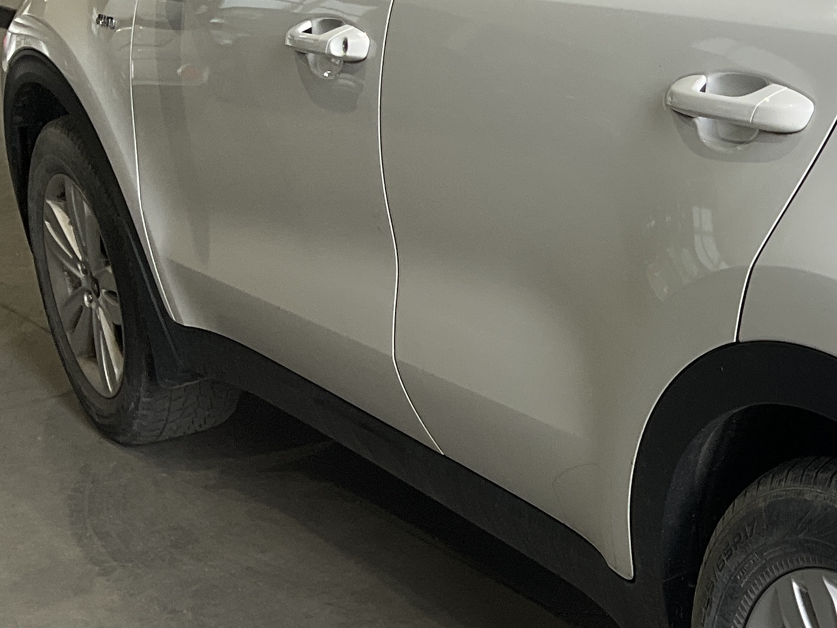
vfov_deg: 17.8
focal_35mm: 83
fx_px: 2007
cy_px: 294
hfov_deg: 21.4
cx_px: 1075
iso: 20
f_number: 1.8
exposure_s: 1/207
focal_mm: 3
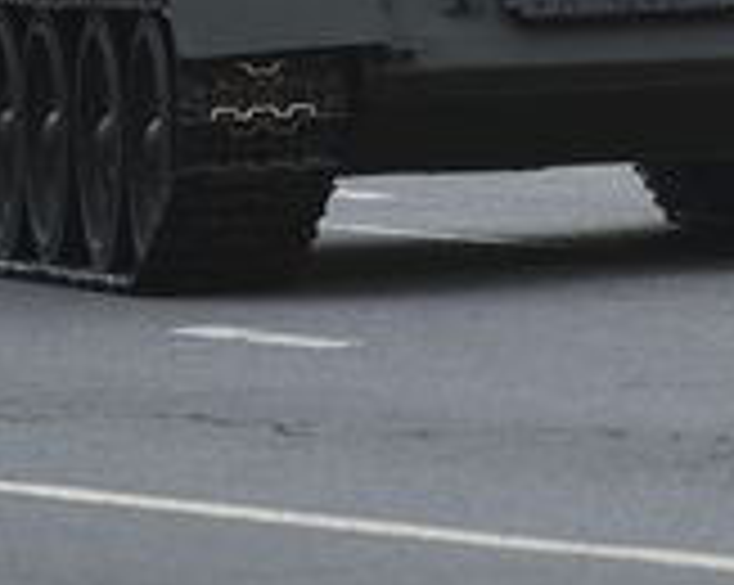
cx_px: 779
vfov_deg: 1.9
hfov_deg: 2.4
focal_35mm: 807
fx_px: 17510
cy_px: -405
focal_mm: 200
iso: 640
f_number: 4
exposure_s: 1/1000
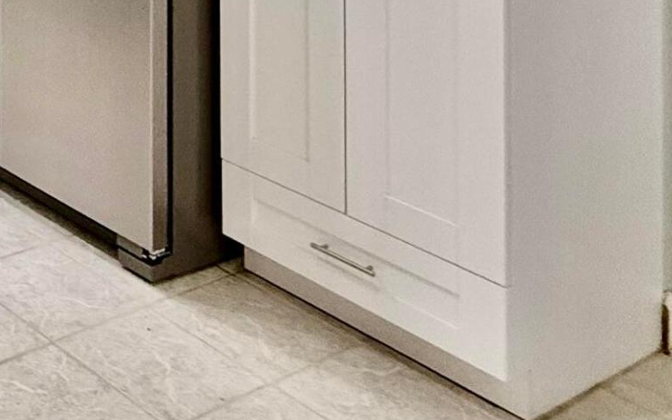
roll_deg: +1.1
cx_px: -334
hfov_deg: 26.4
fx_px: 1026
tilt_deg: +0.4
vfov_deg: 18.7
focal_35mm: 56
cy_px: -308
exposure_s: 1/120
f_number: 2.2
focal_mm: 2.22
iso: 200
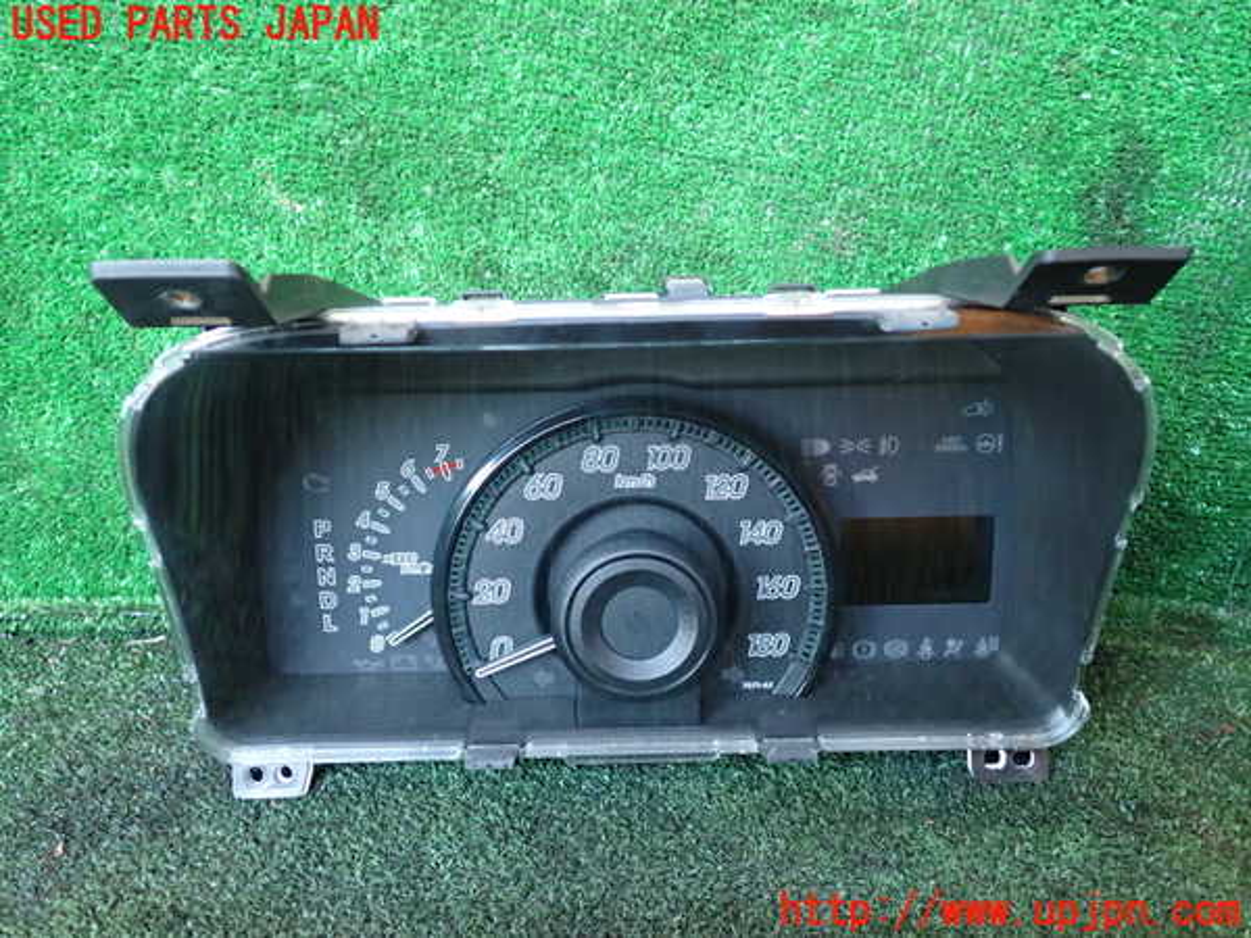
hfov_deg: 60.0
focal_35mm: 30
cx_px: 626
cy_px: 469
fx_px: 1084
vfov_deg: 46.8
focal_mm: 5.4
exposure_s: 1/30
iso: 800
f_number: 2.3
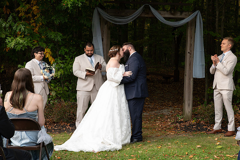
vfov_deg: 20.9
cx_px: 128
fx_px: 432
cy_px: 81
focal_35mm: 65
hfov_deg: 31.0
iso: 400
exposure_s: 1/125
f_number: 6.3
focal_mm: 60
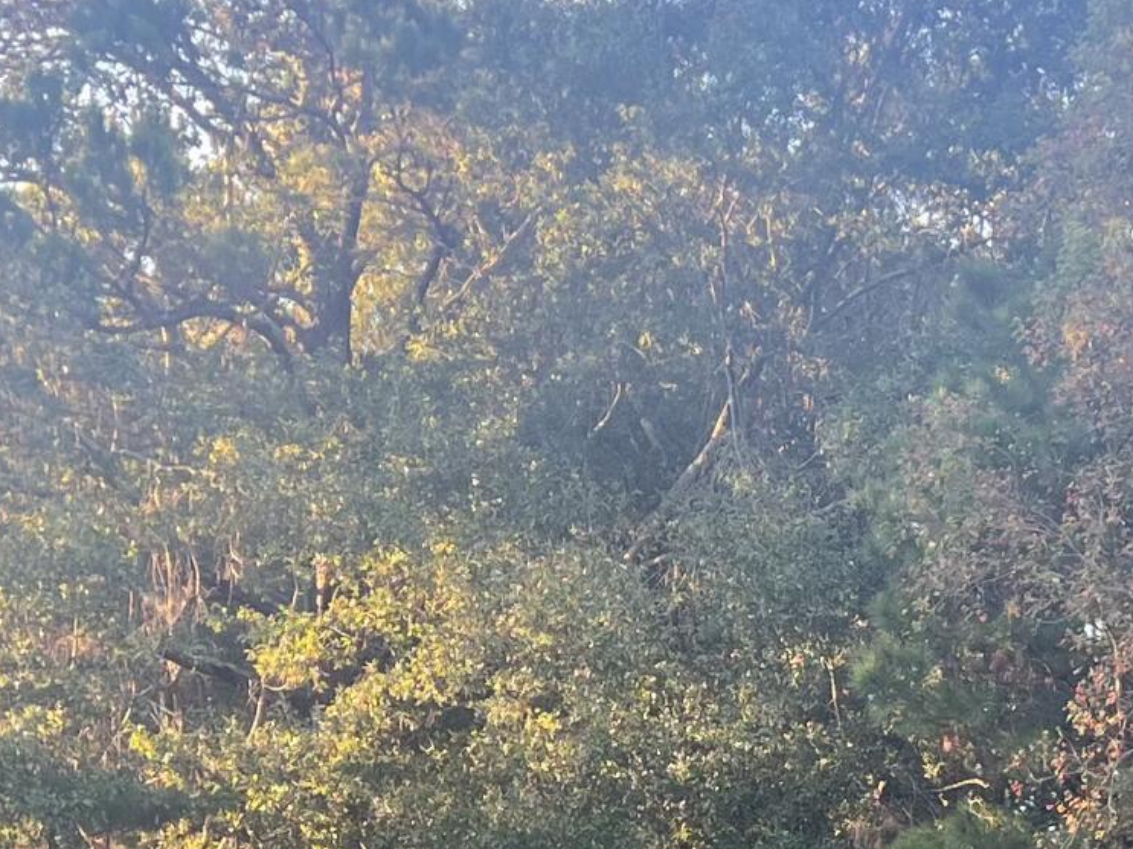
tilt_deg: -2.9
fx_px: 3436
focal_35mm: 105
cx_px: 855
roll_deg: +0.0
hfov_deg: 18.6
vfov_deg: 13.1
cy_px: 1363
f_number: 1.5
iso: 50
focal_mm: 5.7
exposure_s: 1/121
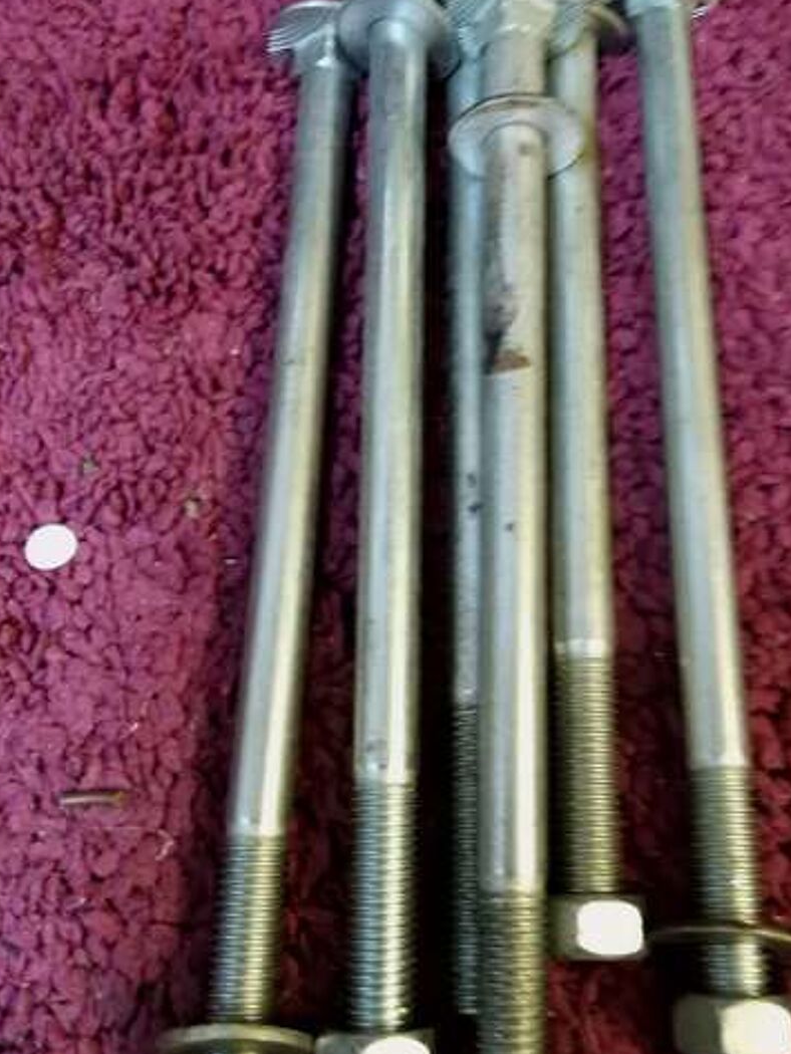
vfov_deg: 55.3
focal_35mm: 33
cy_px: 533
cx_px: 461
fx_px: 1005
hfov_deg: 42.8
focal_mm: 3.46
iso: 1138
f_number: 2.2
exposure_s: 1/14.3
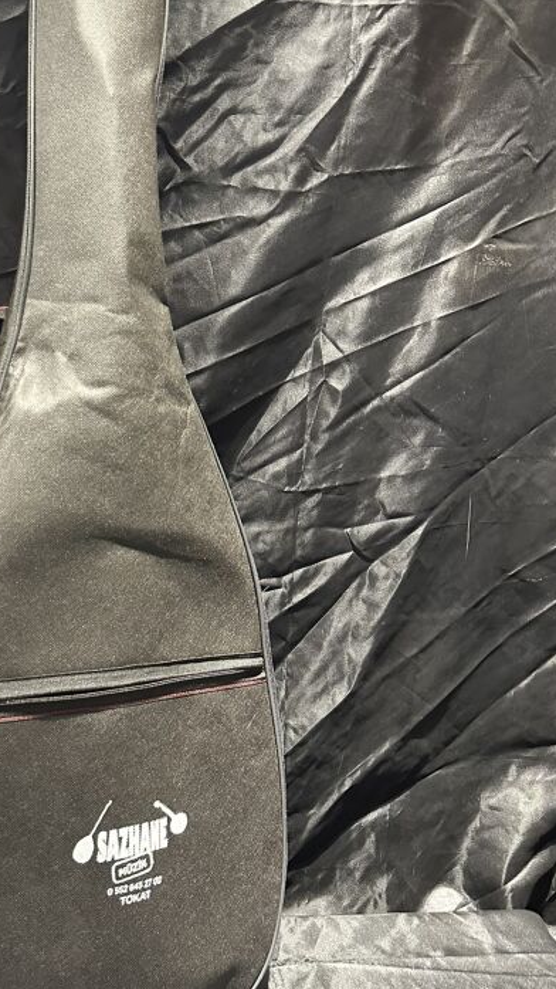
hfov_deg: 31.6
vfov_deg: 55.2
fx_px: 944
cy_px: 448
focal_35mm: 36
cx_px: 82
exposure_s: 1/33
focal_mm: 6.86
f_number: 1.78
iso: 640
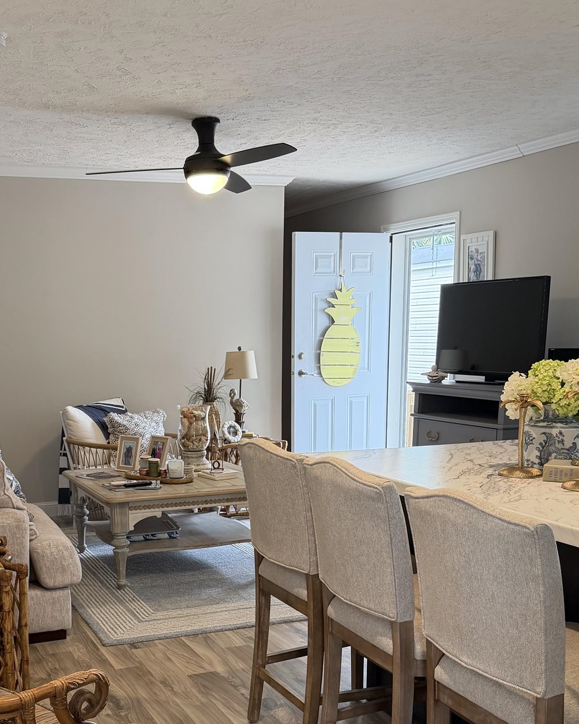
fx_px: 921
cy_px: 509
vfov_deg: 42.1
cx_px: 174
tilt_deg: -11.7
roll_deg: +0.7
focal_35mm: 43
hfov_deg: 34.4
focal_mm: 6.76
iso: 200
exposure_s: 1/120
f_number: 1.78
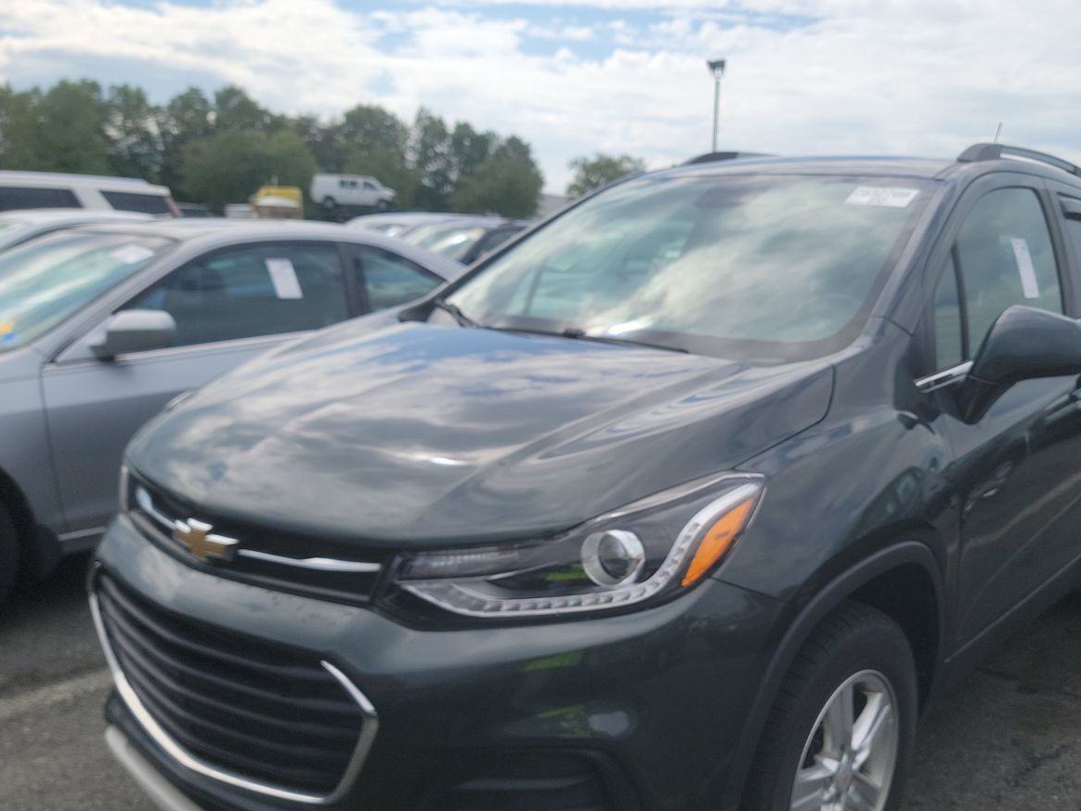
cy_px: 492
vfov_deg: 42.7
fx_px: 1031
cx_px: 668
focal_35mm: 33
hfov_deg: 54.8
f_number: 1.8
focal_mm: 6.7
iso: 50
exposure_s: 1/1087
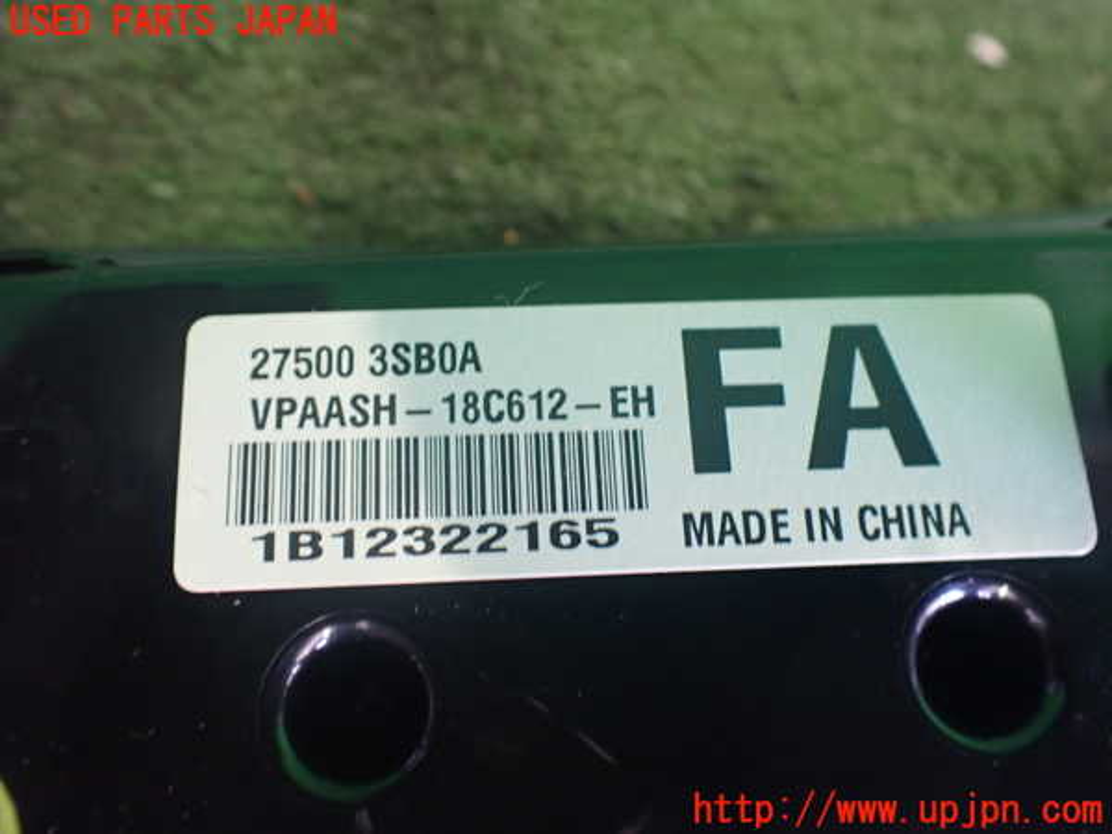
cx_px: 556
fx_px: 964
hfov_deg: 60.0
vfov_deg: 46.8
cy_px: 417
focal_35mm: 30
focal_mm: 5.4
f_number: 2.3
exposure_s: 1/60
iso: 800
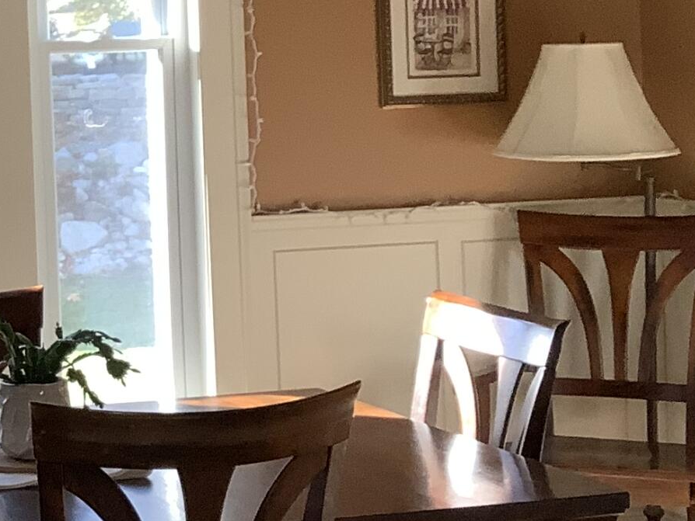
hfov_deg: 17.8
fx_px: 2089
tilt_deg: -0.3
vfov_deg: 14.1
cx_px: -194
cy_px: 66
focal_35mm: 104
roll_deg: +1.5
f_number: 2.4
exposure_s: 1/120
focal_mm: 3.3
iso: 80
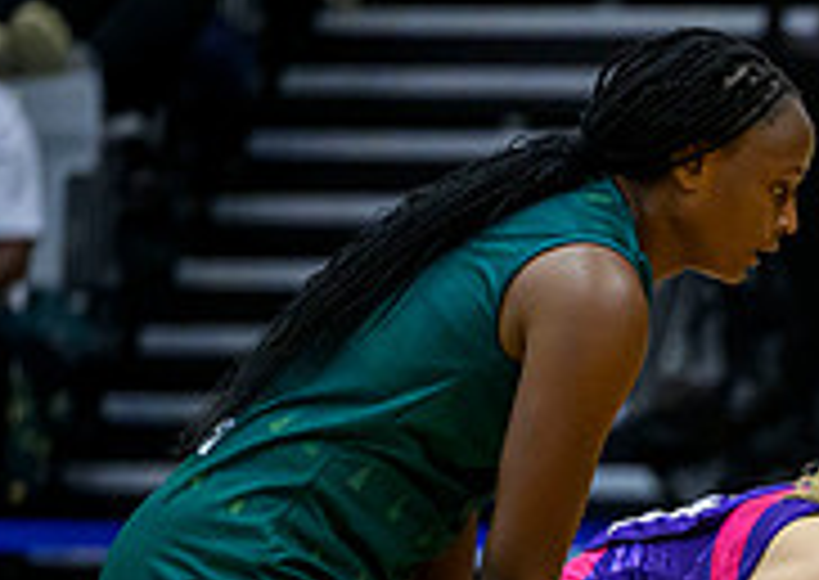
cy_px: 827
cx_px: 1172
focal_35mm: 835
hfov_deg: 2.4
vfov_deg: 1.7
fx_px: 19372
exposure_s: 1/1000
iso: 4000
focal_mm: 200
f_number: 2.8
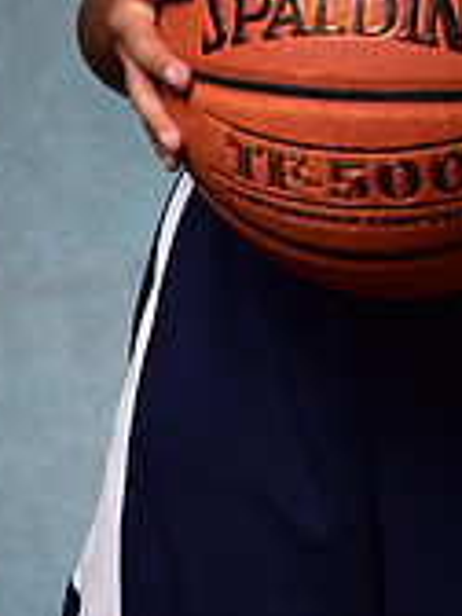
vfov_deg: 8.4
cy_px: -231
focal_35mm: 232
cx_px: 420
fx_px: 4128
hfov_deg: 6.4
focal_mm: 70
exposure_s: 1/200
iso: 100
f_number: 5
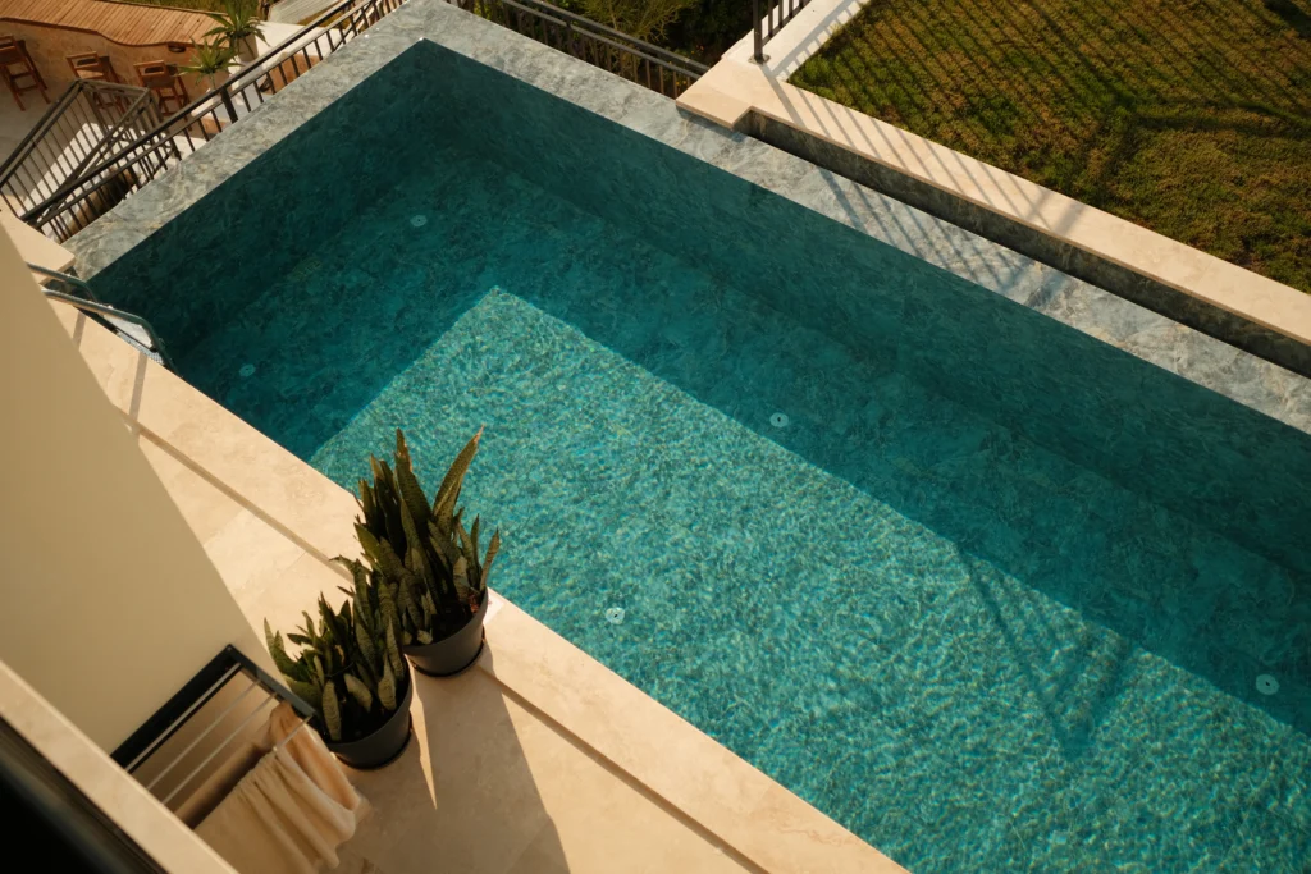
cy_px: 437
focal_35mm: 35
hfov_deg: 54.4
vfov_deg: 37.9
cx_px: 656
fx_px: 1275
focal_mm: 23
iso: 160
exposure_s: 1/1300
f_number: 2
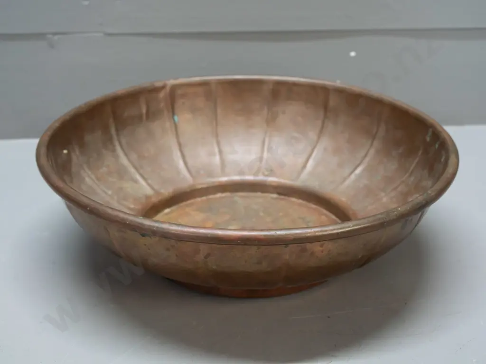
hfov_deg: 34.3
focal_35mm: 56
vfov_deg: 26.1
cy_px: 182
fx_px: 786
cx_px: 243
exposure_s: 1/100
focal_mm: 28
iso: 2500
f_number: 5
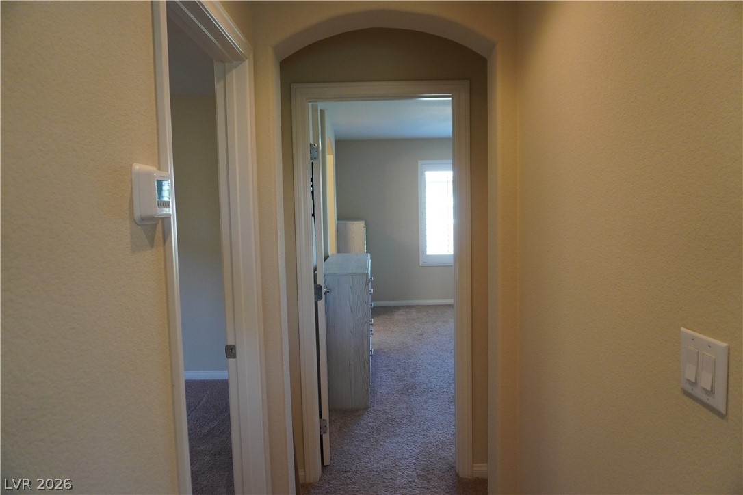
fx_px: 495
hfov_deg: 73.7
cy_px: 248
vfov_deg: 53.1
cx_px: 372
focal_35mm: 24
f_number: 4
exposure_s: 1/160
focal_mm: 16
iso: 1250
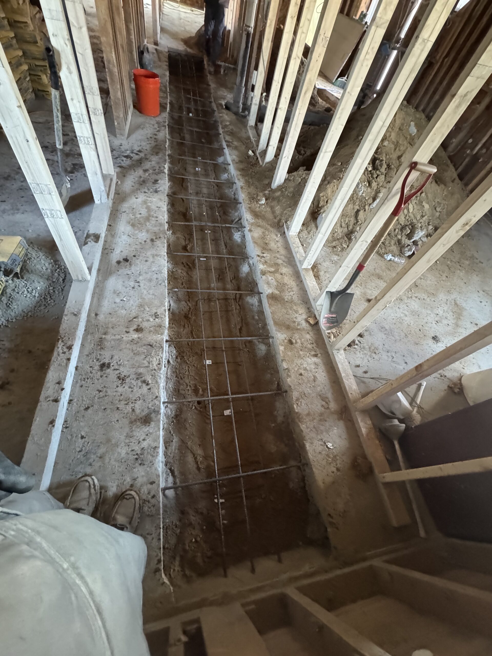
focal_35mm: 14
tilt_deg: -54.7
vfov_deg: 102.1
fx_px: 265
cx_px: 246
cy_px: 328
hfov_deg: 85.7
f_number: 2.2
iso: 1250
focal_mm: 2.22
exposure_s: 1/50
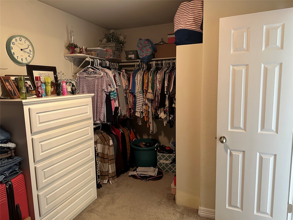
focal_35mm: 24
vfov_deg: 56.8
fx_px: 203
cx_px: 146
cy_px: 110
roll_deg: +1.6
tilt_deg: -8.0
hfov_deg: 71.6
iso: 640
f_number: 1.78
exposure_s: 1/60
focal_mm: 6.86
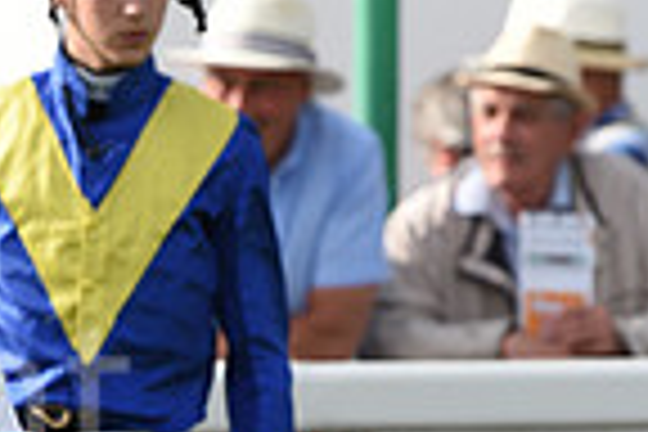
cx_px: -144
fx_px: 14525
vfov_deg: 1.7
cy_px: 686
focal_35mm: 807
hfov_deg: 2.6
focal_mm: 200
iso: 400
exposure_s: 1/2500
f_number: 4.5
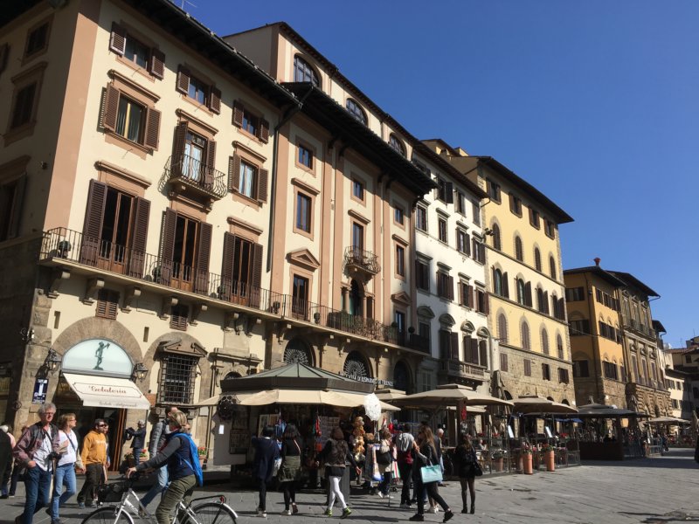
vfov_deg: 48.2
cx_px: 350
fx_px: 586
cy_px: 262
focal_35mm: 29
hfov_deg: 61.7
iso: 25
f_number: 2.2
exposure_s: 1/2137
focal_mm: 4.15
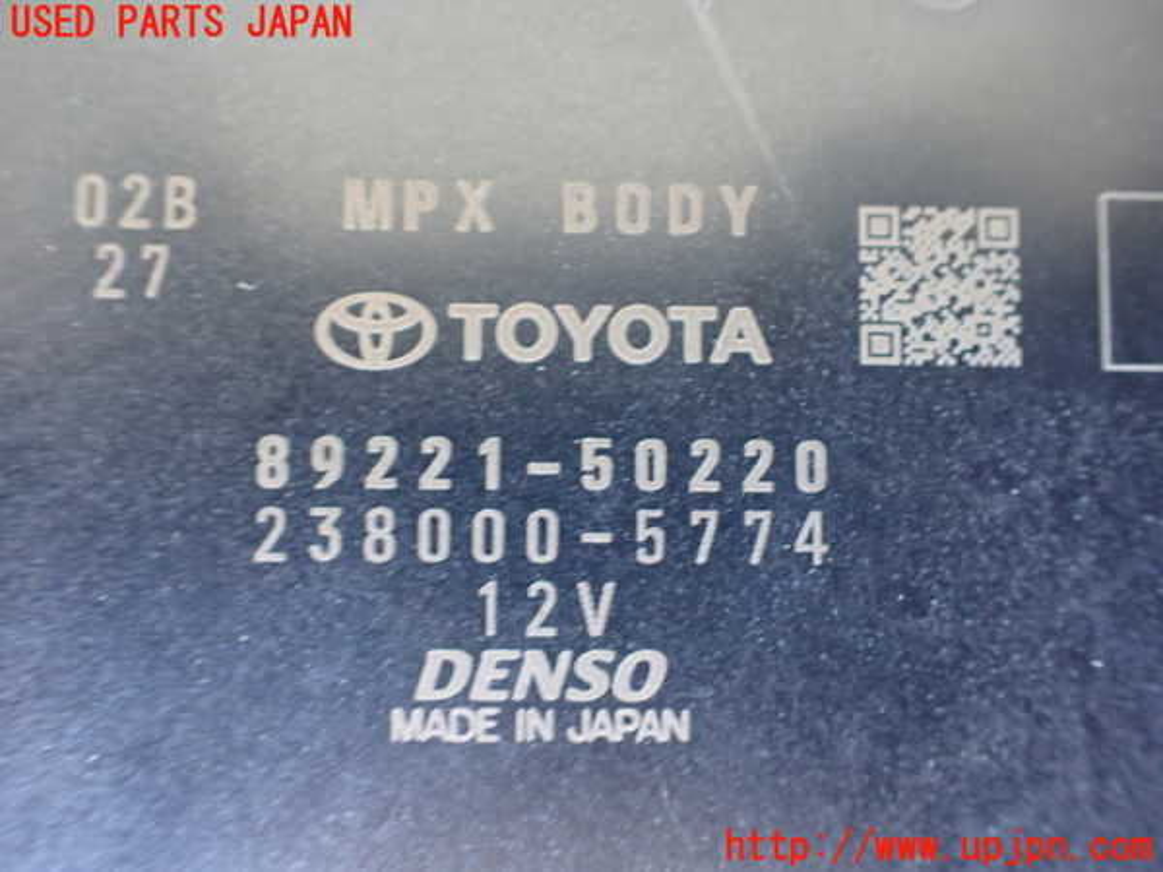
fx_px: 1008
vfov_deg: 46.8
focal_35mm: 30
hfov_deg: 60.0
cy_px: 436
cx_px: 582
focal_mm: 5.4
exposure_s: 1/30
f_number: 2.3
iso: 800
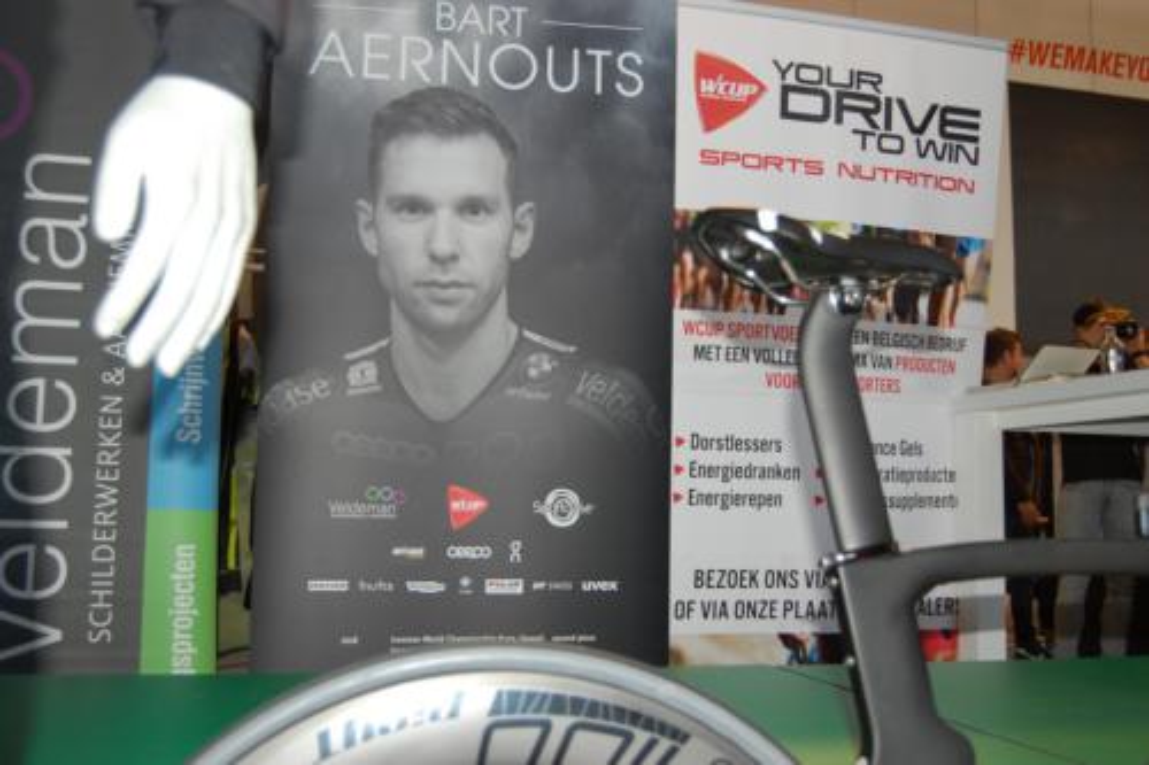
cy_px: 382
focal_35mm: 36
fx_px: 1149
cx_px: 574
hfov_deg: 53.1
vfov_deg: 36.8
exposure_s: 1/60
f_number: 4
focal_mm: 24
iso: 400
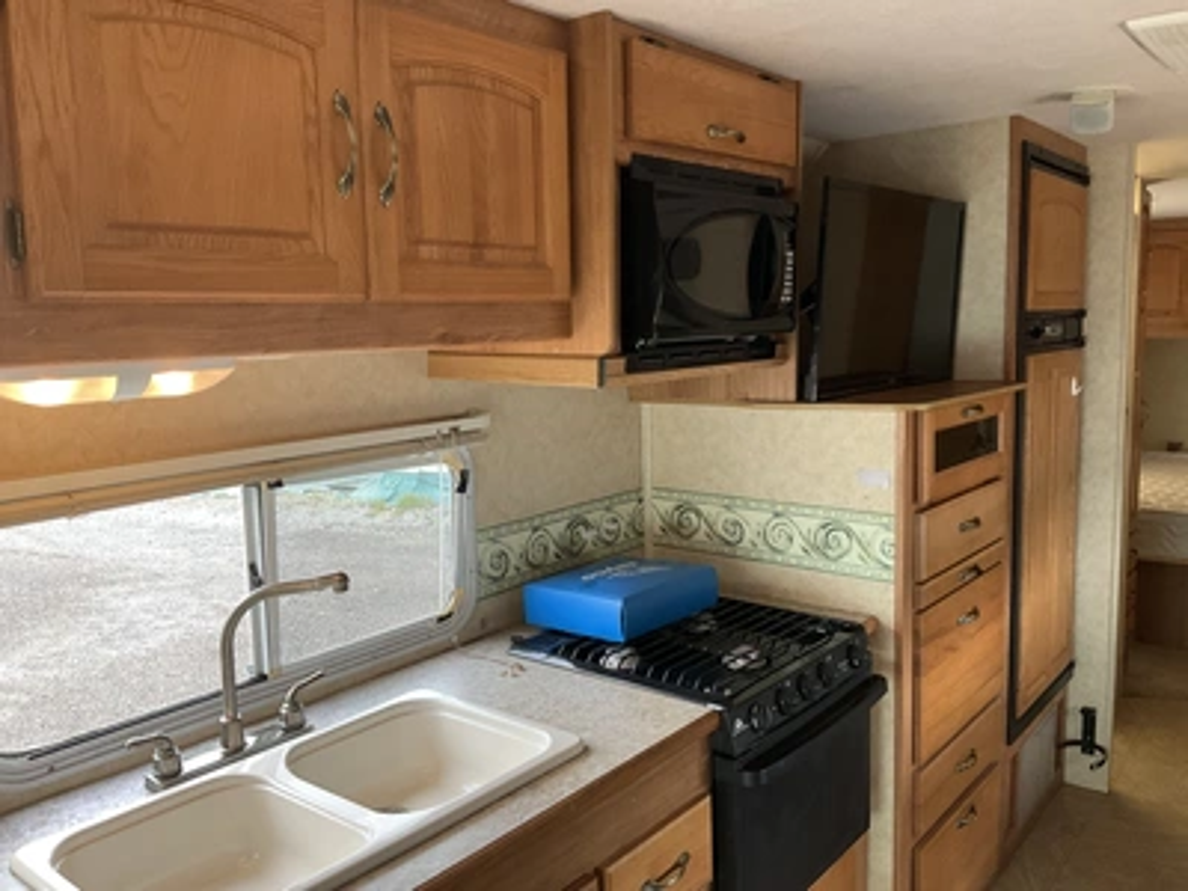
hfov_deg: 61.7
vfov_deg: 48.2
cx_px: 594
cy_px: 446
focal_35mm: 29
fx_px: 995
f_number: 1.8
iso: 64
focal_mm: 3
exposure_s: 1/100
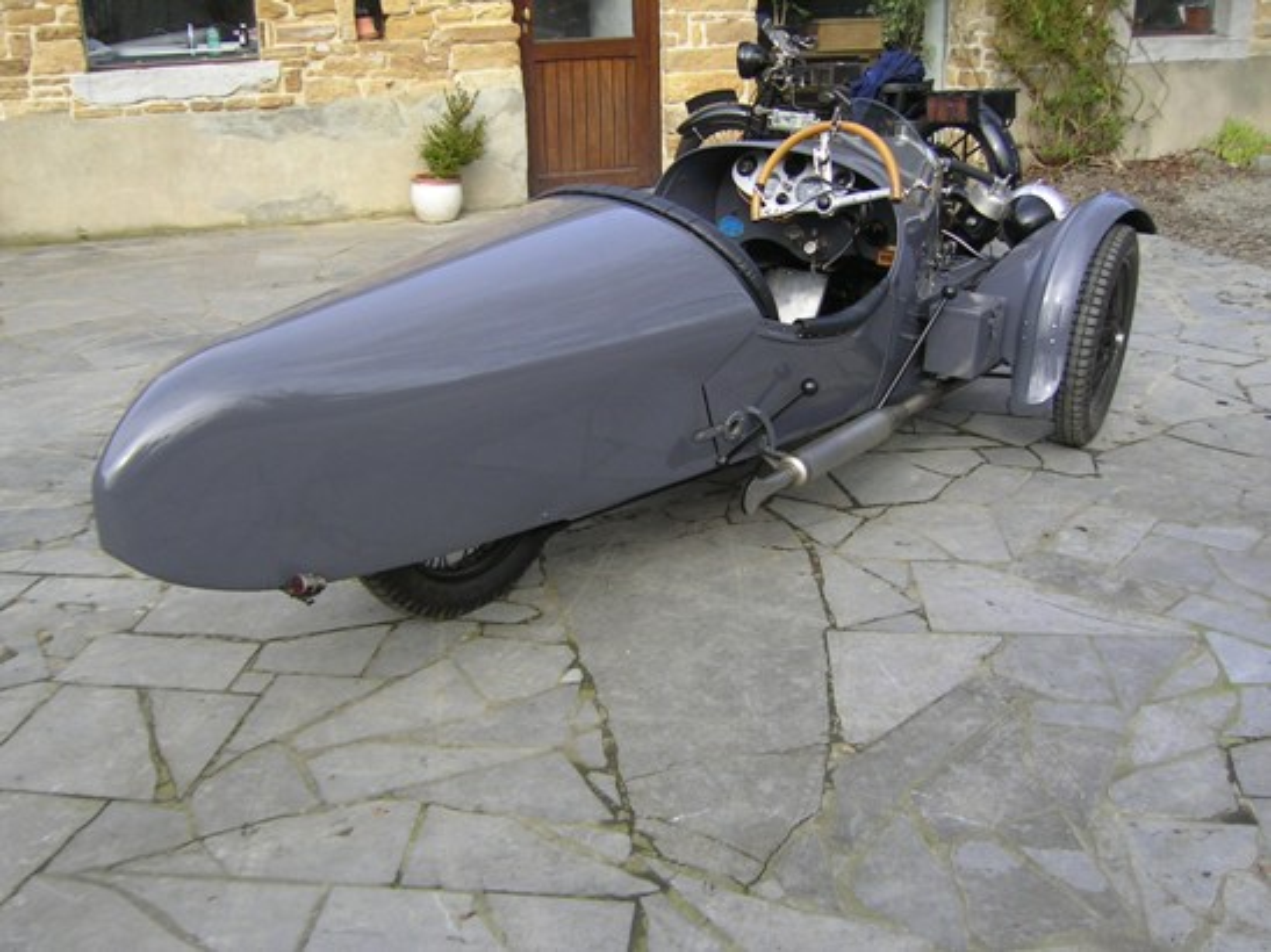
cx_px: 636
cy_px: 476
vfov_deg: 39.6
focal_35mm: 36
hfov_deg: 51.4
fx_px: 1322
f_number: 2.8
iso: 50
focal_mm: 5.6
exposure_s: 1/318
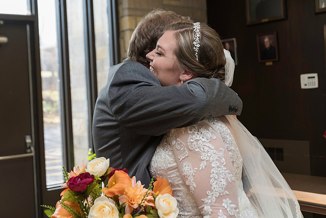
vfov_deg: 24.1
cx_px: 163
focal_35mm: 56
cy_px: 90
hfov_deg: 35.5
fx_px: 509
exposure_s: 1/200
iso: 640
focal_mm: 48
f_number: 4.5
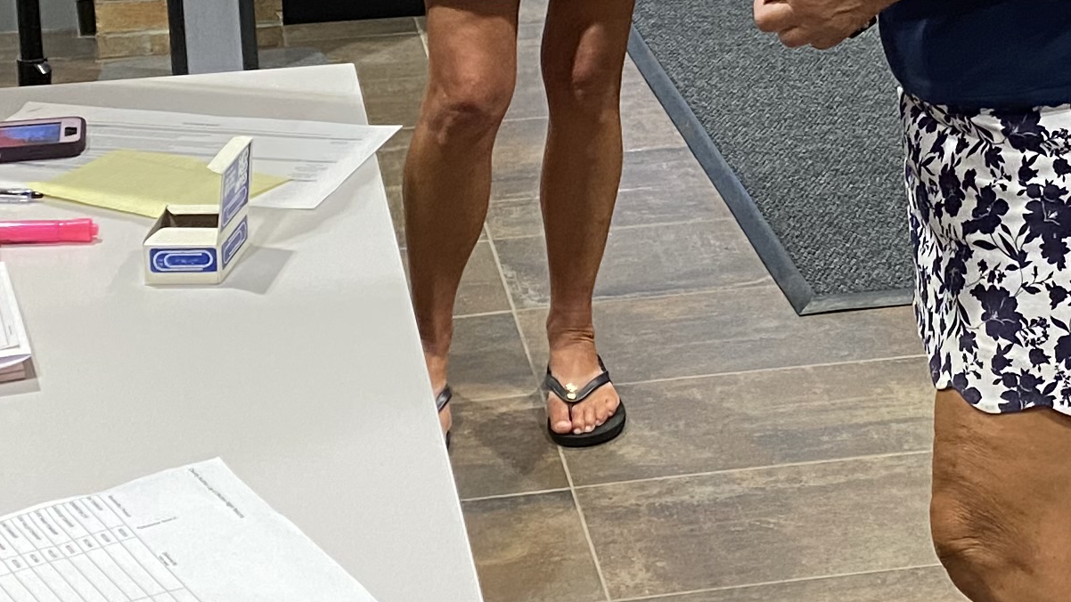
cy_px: 17
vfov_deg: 12.6
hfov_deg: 22.1
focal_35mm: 95
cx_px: 878
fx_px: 2698
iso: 200
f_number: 1.8
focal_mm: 4.25
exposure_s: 1/60
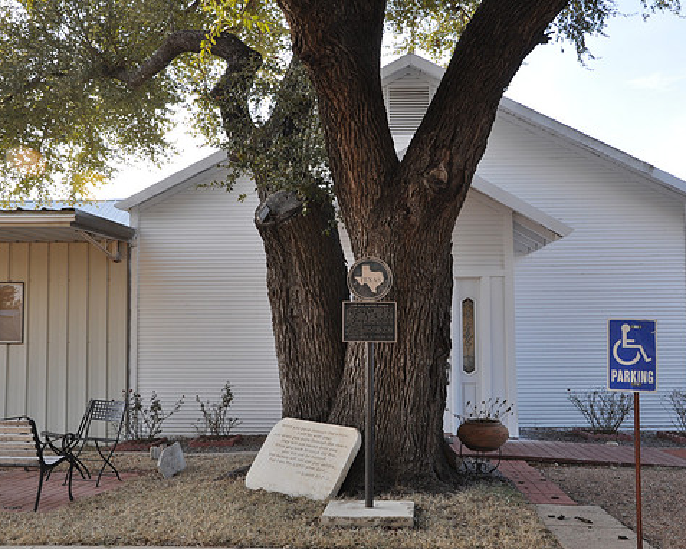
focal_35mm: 41
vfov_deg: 36.5
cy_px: 275
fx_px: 833
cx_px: 349
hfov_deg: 44.8
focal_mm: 24
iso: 200
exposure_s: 1/60
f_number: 8
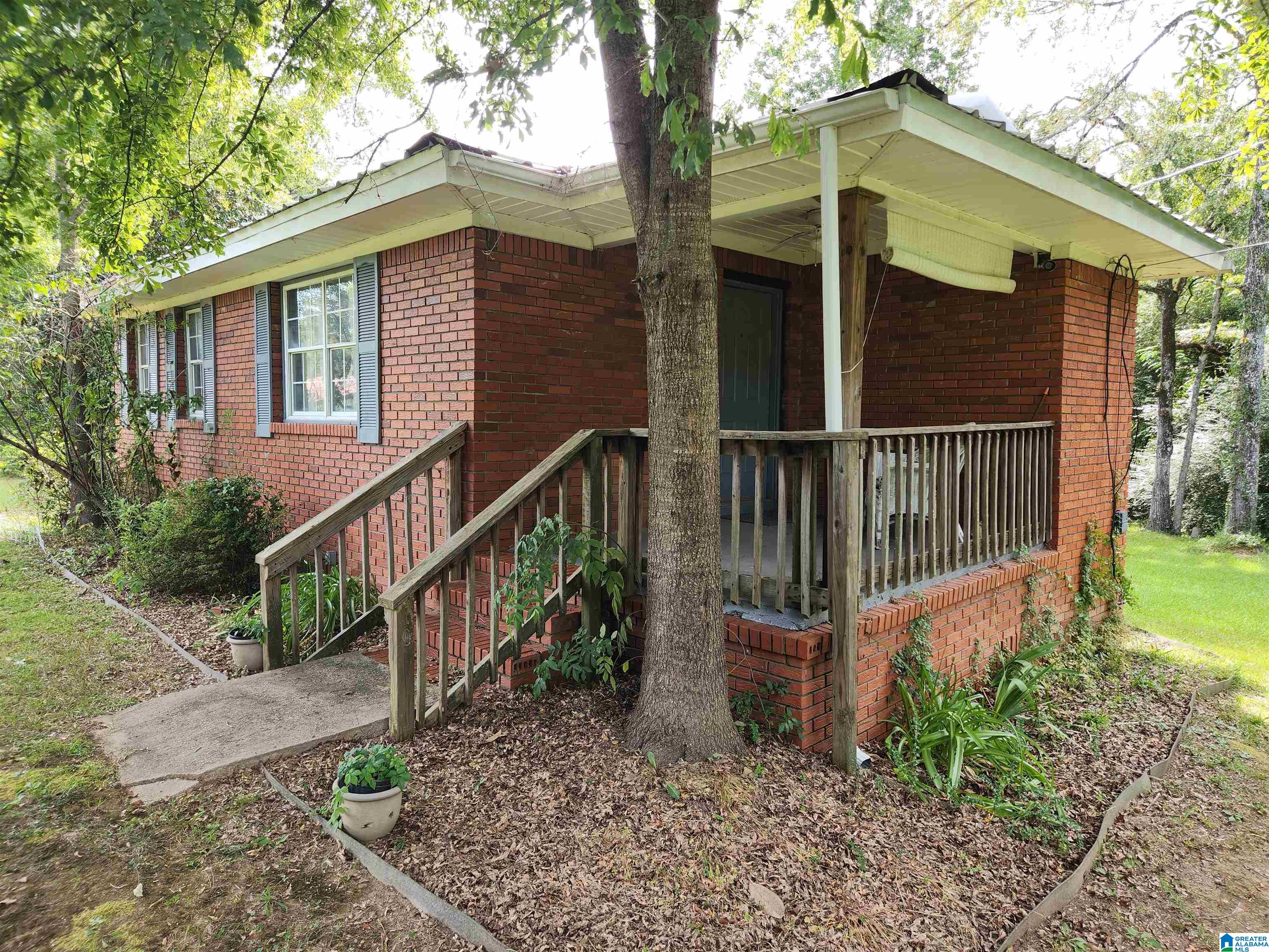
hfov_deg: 73.9
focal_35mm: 23
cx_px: 634
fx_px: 843
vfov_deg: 58.9
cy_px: 476
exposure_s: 1/120
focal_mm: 5.4
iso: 20
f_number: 1.8
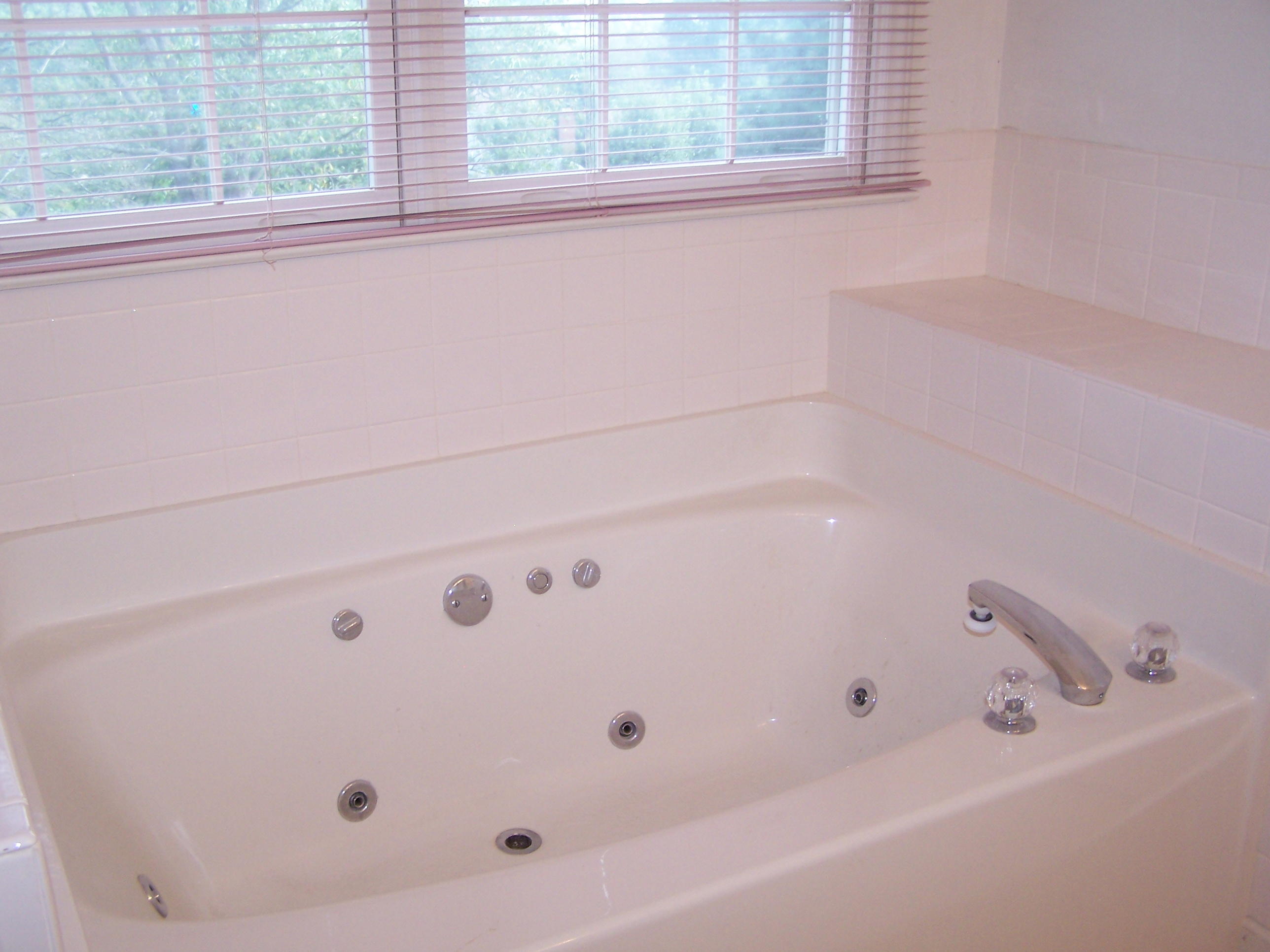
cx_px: 635
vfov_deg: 36.0
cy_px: 476
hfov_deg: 46.8
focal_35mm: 40
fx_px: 1468
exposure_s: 1/60
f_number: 2.8
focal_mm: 6.7
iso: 140
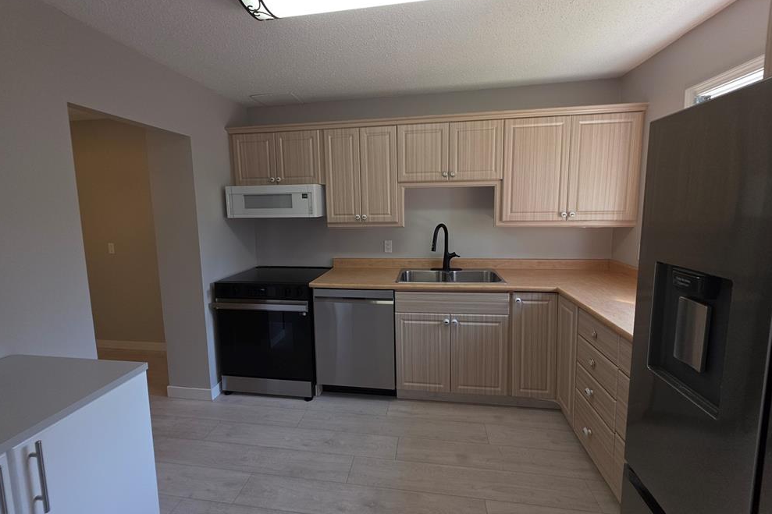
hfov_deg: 104.3
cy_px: 239
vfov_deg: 81.1
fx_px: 300
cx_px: 379
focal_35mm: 14
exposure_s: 1/60
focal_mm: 2.2
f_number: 1.9
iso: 40
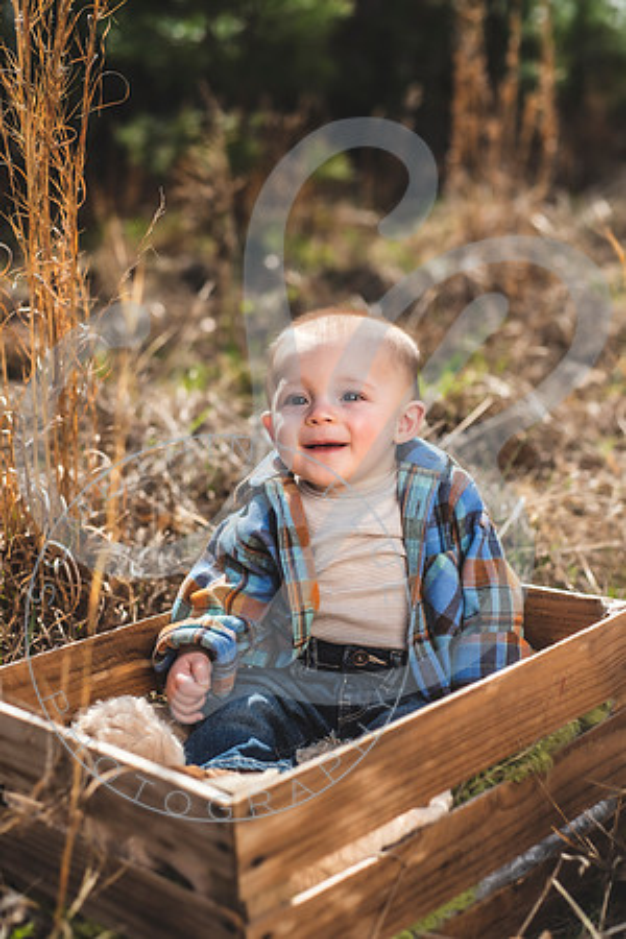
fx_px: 1304
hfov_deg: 27.0
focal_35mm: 50
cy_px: 470
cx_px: 313
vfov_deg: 39.6
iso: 100
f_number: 2.8
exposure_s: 1/2000
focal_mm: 50
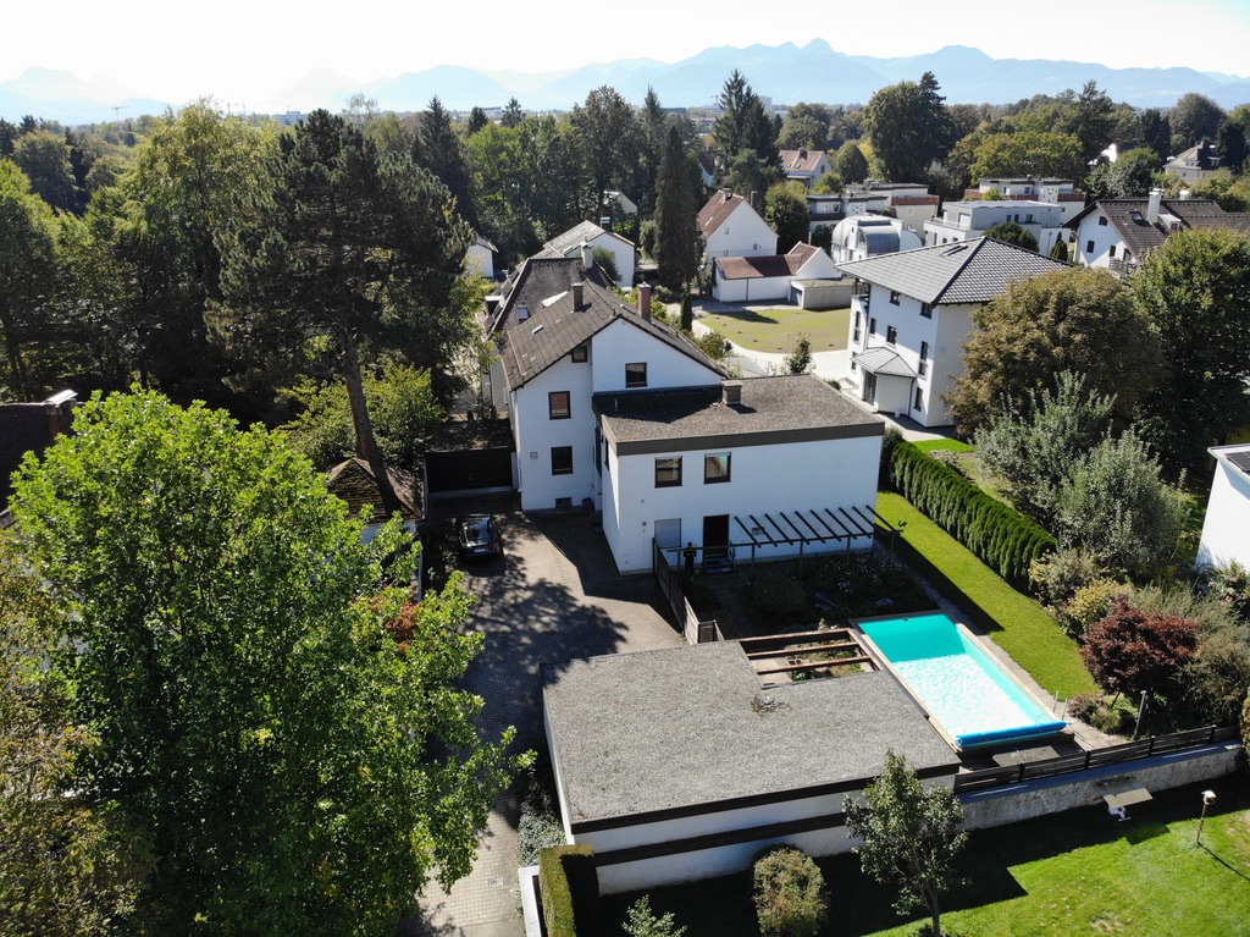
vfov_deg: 56.8
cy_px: 468
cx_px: 625
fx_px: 866
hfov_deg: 71.6
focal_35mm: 24
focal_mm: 4.5
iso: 100
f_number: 2.8
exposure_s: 1/555
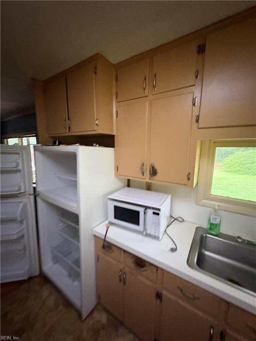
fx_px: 138
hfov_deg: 85.7
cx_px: 128
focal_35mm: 14
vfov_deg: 102.1
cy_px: 170
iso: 1000
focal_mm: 2.22
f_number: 2.2
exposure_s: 1/34
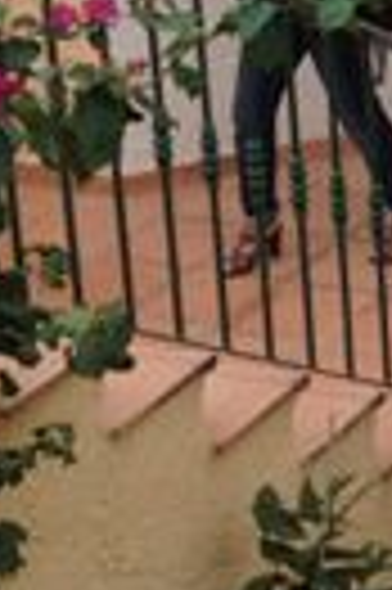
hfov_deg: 7.5
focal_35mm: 167
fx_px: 2735
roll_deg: -0.6
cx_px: 1063
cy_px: -72
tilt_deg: -21.2
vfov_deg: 12.1
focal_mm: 4.28
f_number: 2.4
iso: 50
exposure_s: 1/406
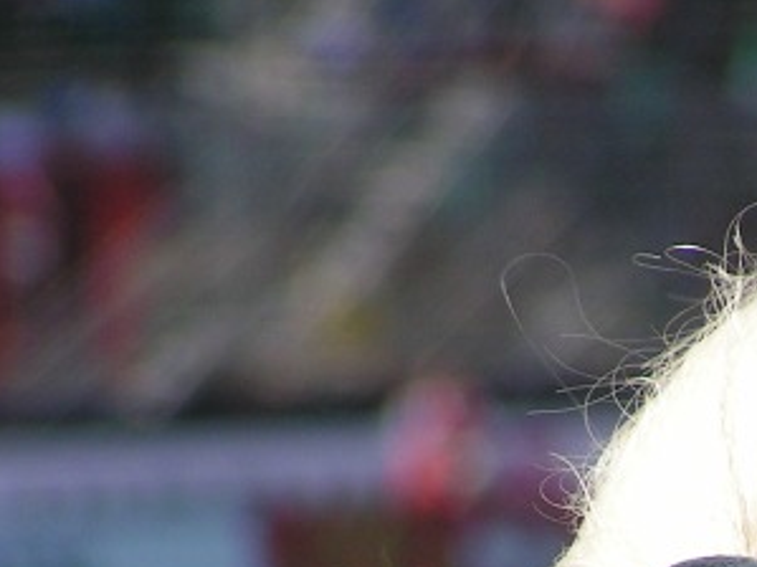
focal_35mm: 1017
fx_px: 22231
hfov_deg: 1.9
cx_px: 868
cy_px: 714
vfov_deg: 1.5
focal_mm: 58
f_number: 5
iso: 50
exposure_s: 1/640
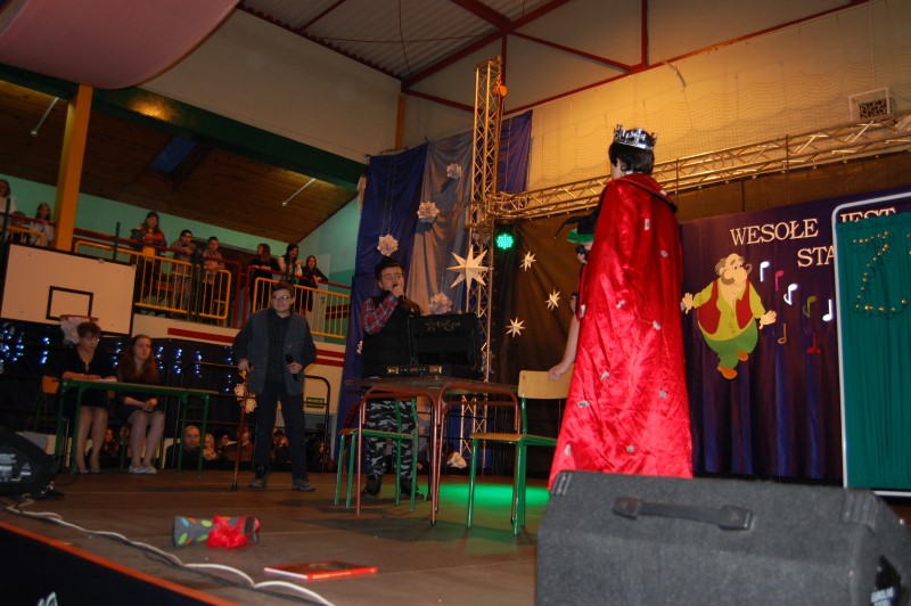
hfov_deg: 57.3
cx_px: 456
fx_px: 834
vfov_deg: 39.9
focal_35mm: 33
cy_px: 303
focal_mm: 22
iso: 400
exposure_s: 1/60
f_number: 3.8
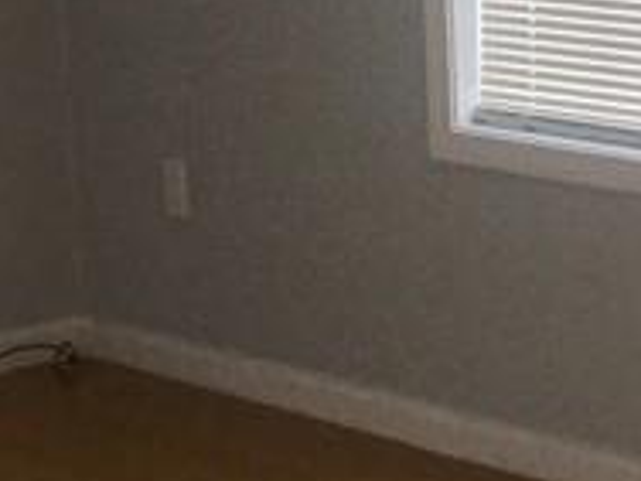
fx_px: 2926
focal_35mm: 158
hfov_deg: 12.5
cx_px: 317
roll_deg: +2.9
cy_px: 123
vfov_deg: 9.4
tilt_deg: -10.4
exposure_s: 1/30
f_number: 2.2
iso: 32
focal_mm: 4.15
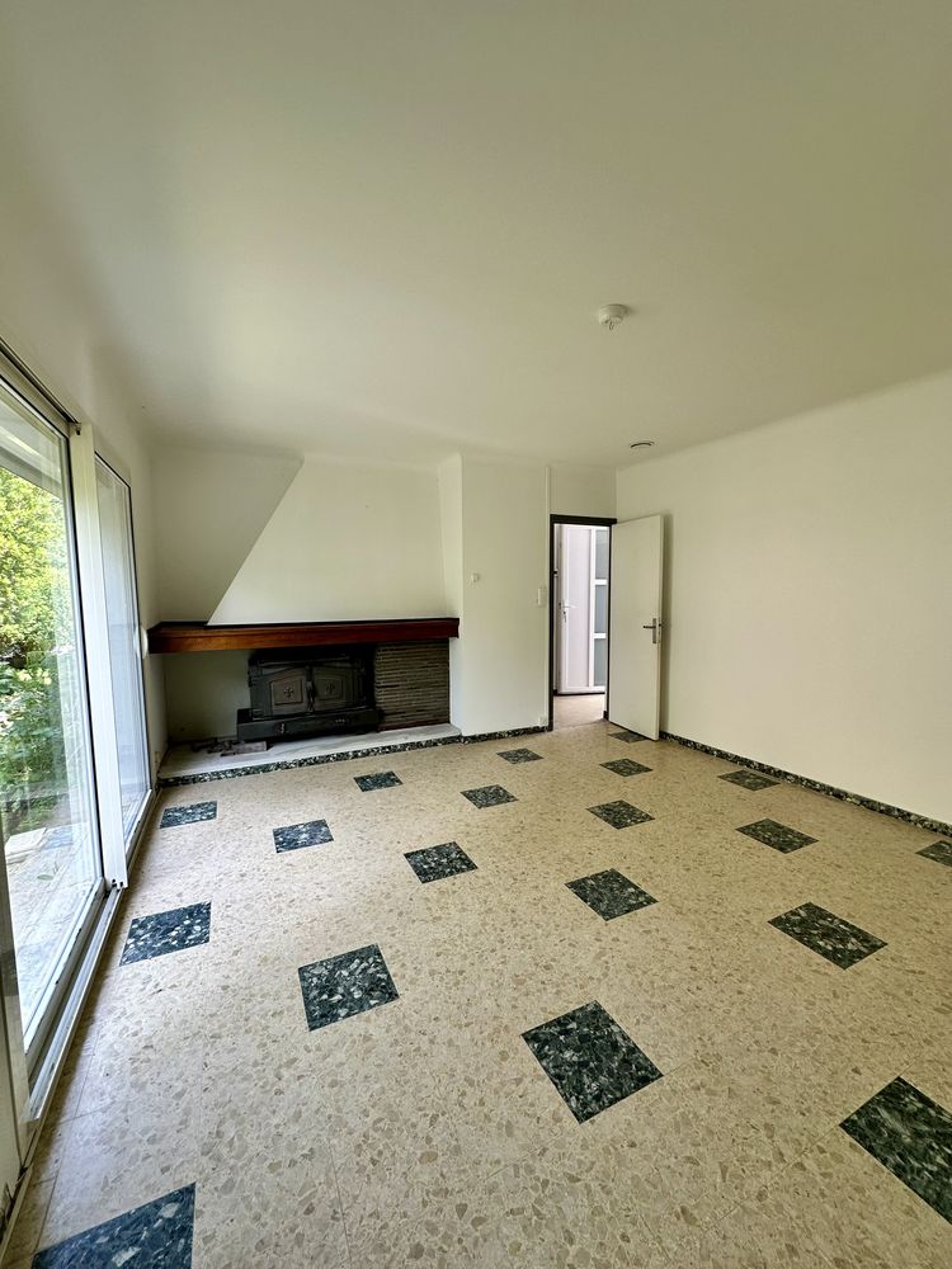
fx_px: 513
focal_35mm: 14
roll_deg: -1.3
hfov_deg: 85.7
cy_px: 634
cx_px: 476
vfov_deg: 102.1
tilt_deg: -3.2
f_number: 2.2
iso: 50
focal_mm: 2.22
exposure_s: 1/99
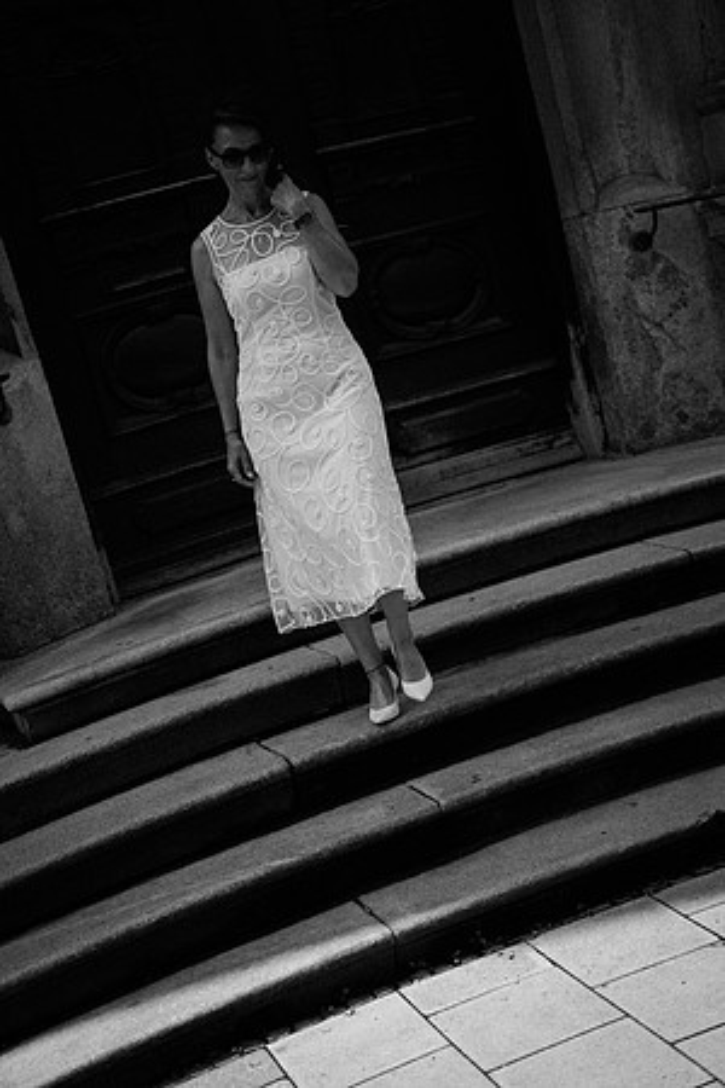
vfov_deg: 36.2
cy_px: 544
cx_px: 362
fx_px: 1661
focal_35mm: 55
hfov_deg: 24.6
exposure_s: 1/4000
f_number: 1.8
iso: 100
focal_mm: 55
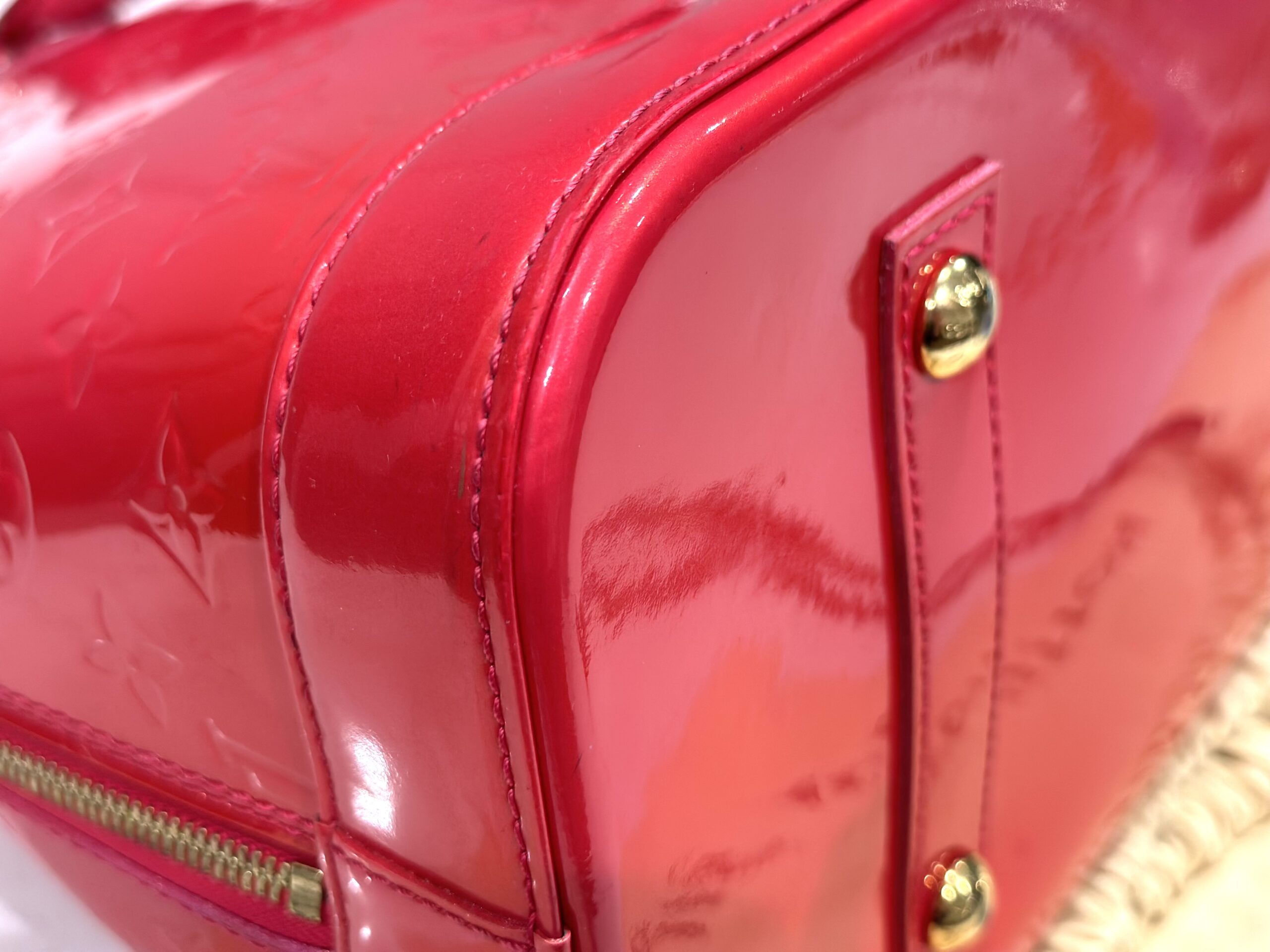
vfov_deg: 30.3
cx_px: 635
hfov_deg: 39.7
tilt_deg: -42.5
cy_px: 476
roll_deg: -13.1
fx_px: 1761
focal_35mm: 48
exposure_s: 1/60
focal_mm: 6.86
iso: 200
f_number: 1.78
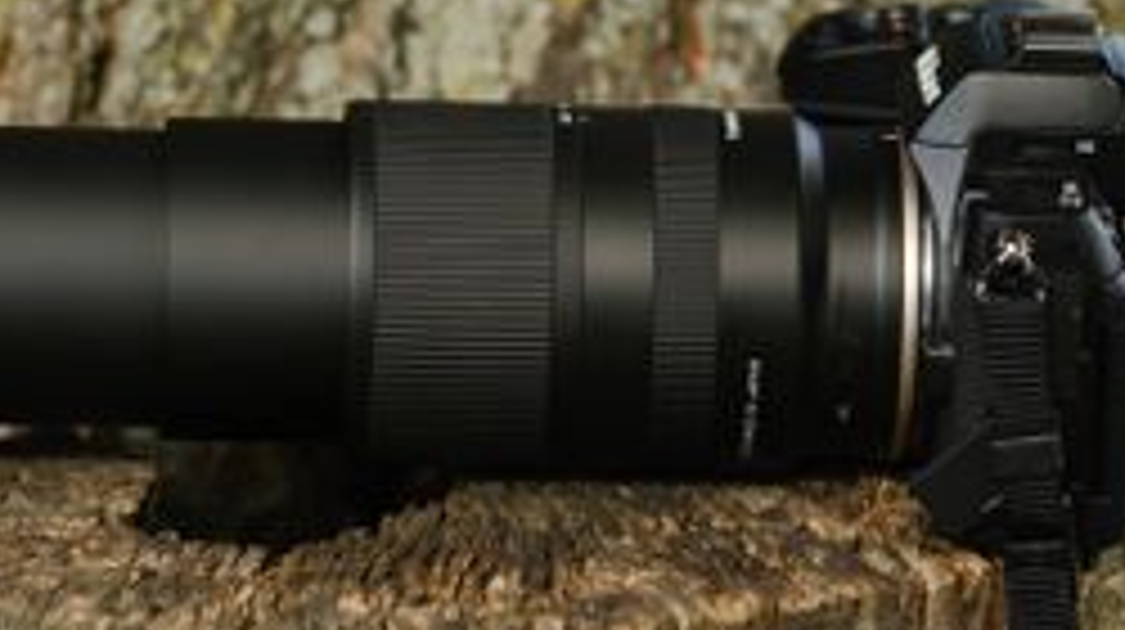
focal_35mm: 303
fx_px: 9029
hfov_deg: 7.1
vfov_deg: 4.0
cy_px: 119
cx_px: 695
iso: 200
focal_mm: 90
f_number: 2
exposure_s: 1/2000
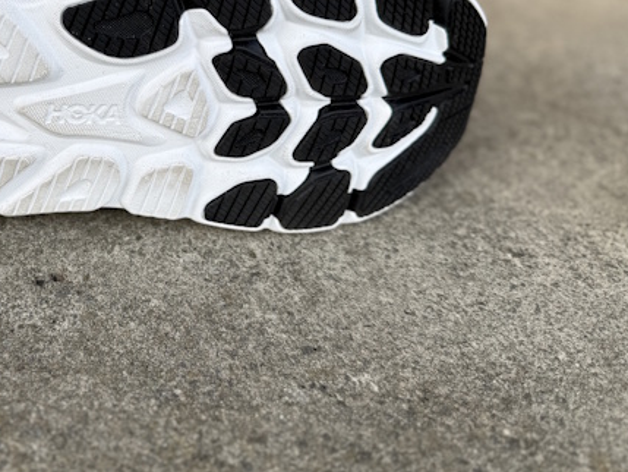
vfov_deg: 33.8
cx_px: 117
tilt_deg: -31.9
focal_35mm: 42
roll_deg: -1.3
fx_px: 762
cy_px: 130
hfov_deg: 42.6
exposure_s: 1/1091
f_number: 1.78
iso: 80
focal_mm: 6.76
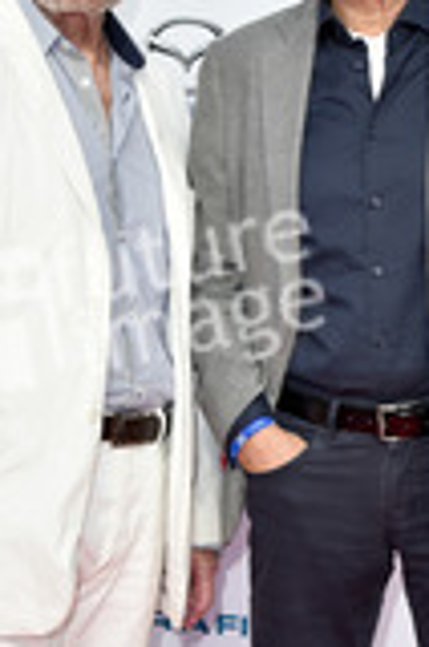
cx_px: 235
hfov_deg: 11.4
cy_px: 510
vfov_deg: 17.0
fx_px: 2154
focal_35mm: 120
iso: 1000
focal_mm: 48
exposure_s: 1/160
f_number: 5.6
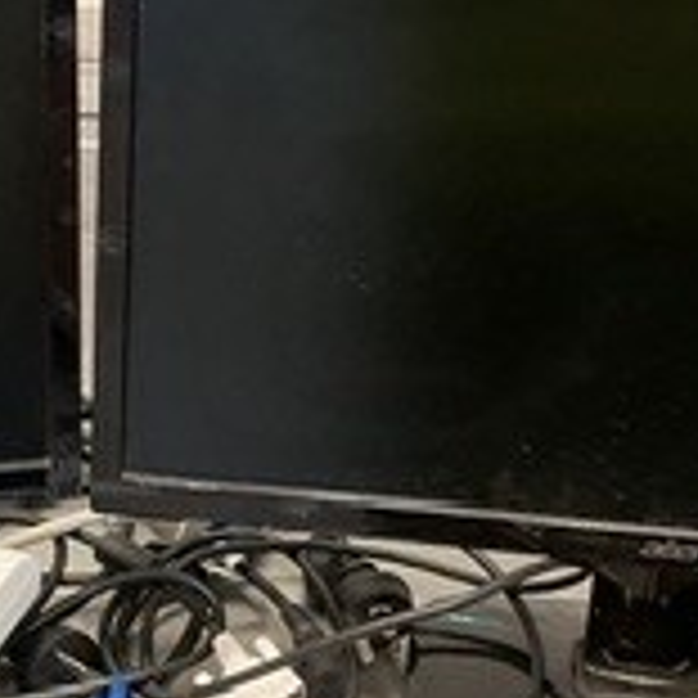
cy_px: 324
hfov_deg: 16.3
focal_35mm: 106
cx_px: 113
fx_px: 2418
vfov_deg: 16.4
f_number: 1.8
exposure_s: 1/50
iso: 125
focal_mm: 3
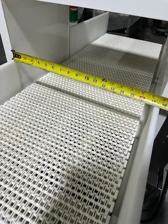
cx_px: 84
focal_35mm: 24
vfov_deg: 71.6
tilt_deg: -43.1
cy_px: 112
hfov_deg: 56.8
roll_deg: -1.3
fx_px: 155
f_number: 1.78
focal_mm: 6.86
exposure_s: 1/120
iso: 200
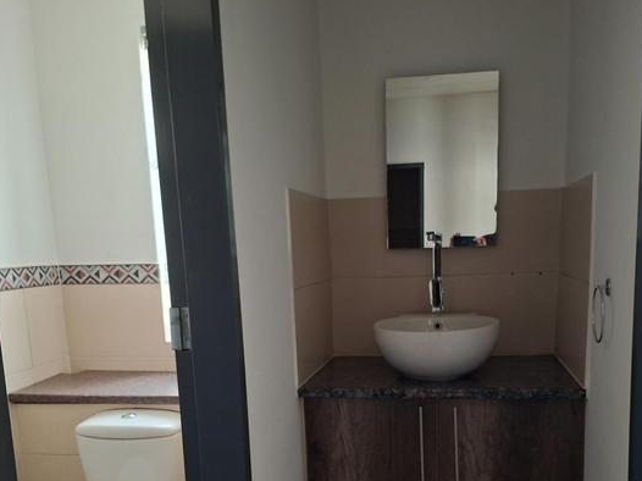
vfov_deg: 39.6
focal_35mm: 35
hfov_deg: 52.6
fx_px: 649
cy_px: 361
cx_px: 354
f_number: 1.8
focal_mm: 5.54
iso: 400
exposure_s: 1/33
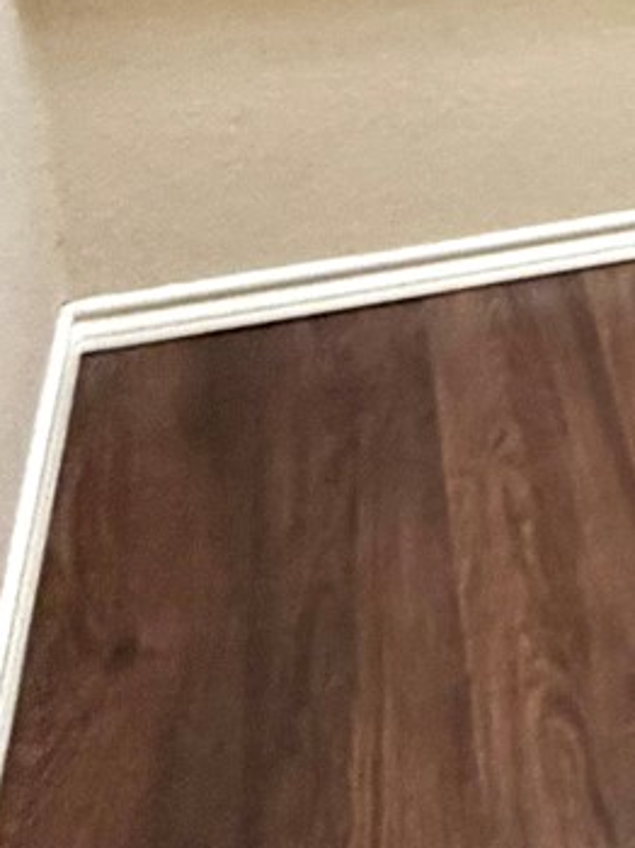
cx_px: 1217
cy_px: -220
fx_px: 2008
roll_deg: -2.1
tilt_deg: -15.3
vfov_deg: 21.8
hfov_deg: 15.1
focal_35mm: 82
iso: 320
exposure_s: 1/60
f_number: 2.2
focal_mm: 2.22
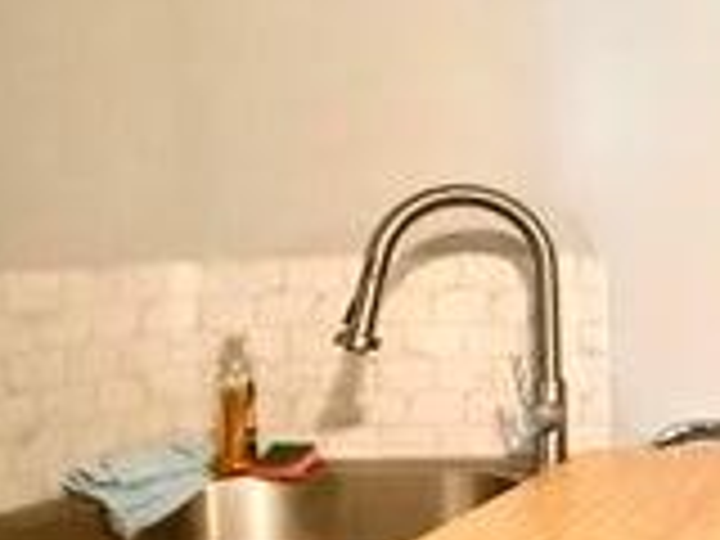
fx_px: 1165
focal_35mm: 56
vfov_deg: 26.1
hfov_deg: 25.9
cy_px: 279
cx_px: 1066
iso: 1600
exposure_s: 1/40
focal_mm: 2.22
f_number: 2.2
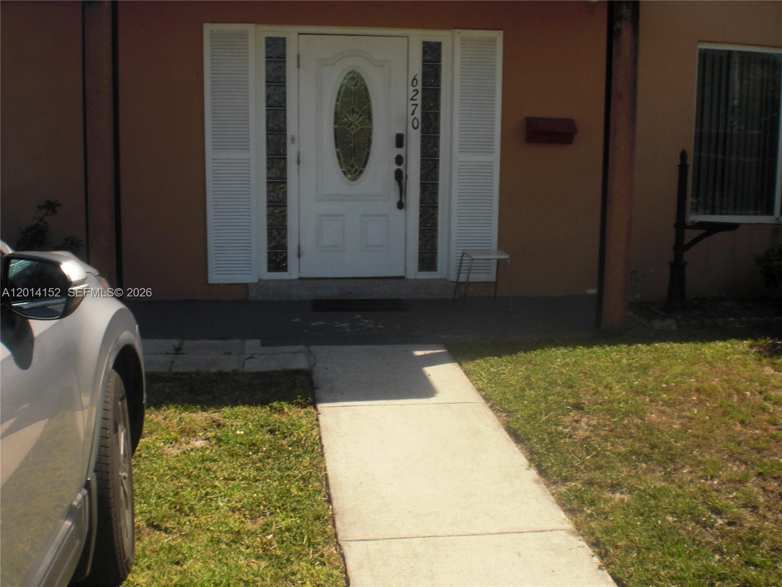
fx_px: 858
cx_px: 391
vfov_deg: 37.7
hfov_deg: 49.0
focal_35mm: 38
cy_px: 294
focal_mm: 6.3
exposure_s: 1/320
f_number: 5.6
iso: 64
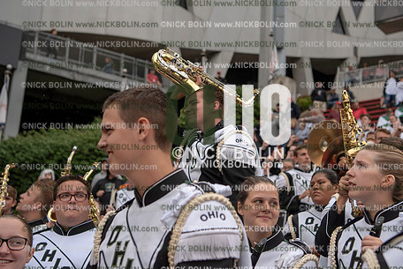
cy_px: 127
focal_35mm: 61
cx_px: 228
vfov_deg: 22.3
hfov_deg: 32.8
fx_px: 683
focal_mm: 48
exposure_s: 1/800
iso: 250
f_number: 3.5
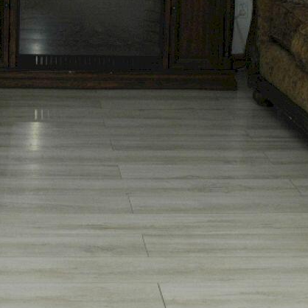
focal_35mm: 110
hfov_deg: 15.8
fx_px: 1107
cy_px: 18
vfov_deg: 15.6
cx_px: 198
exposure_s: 1/60
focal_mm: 24
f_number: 6.3
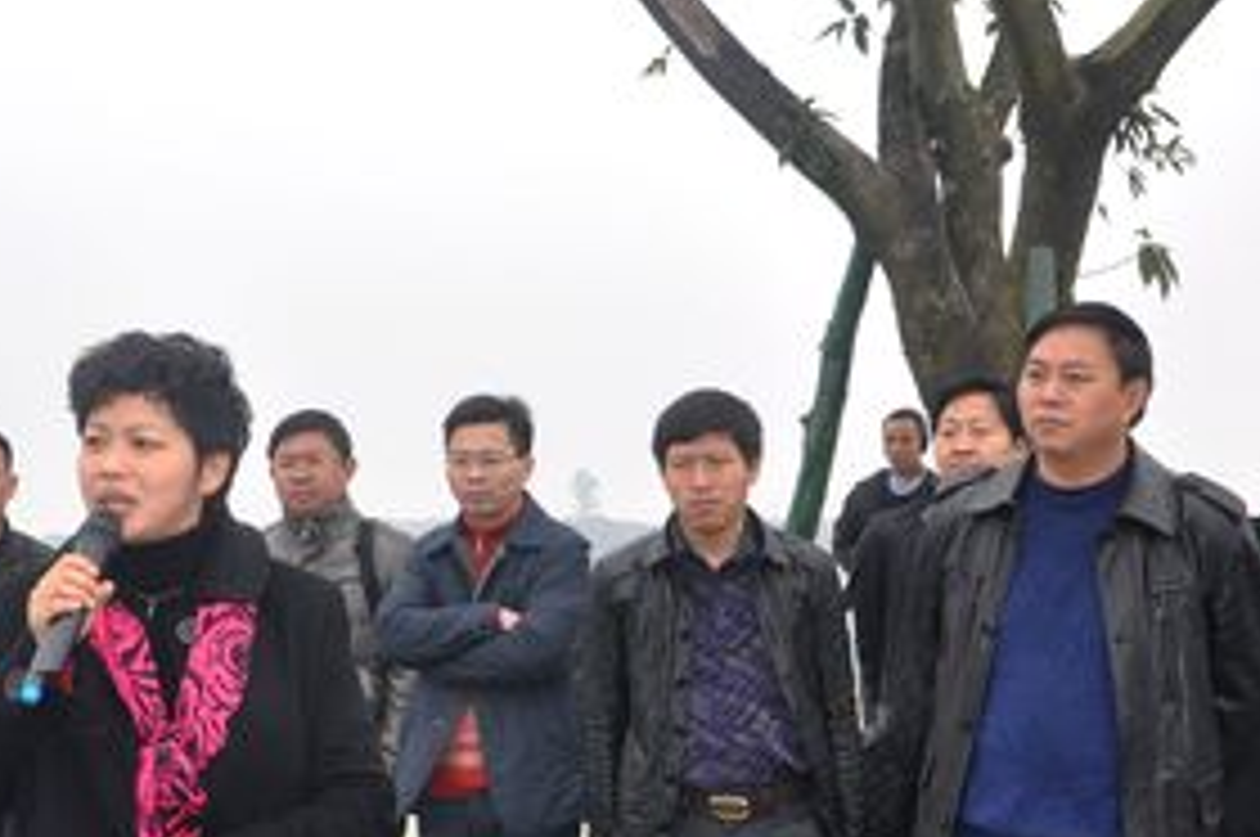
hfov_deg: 33.9
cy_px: 526
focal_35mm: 59
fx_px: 2063
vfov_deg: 22.9
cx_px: 549
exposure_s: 1/200
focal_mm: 22
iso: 200
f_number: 6.3
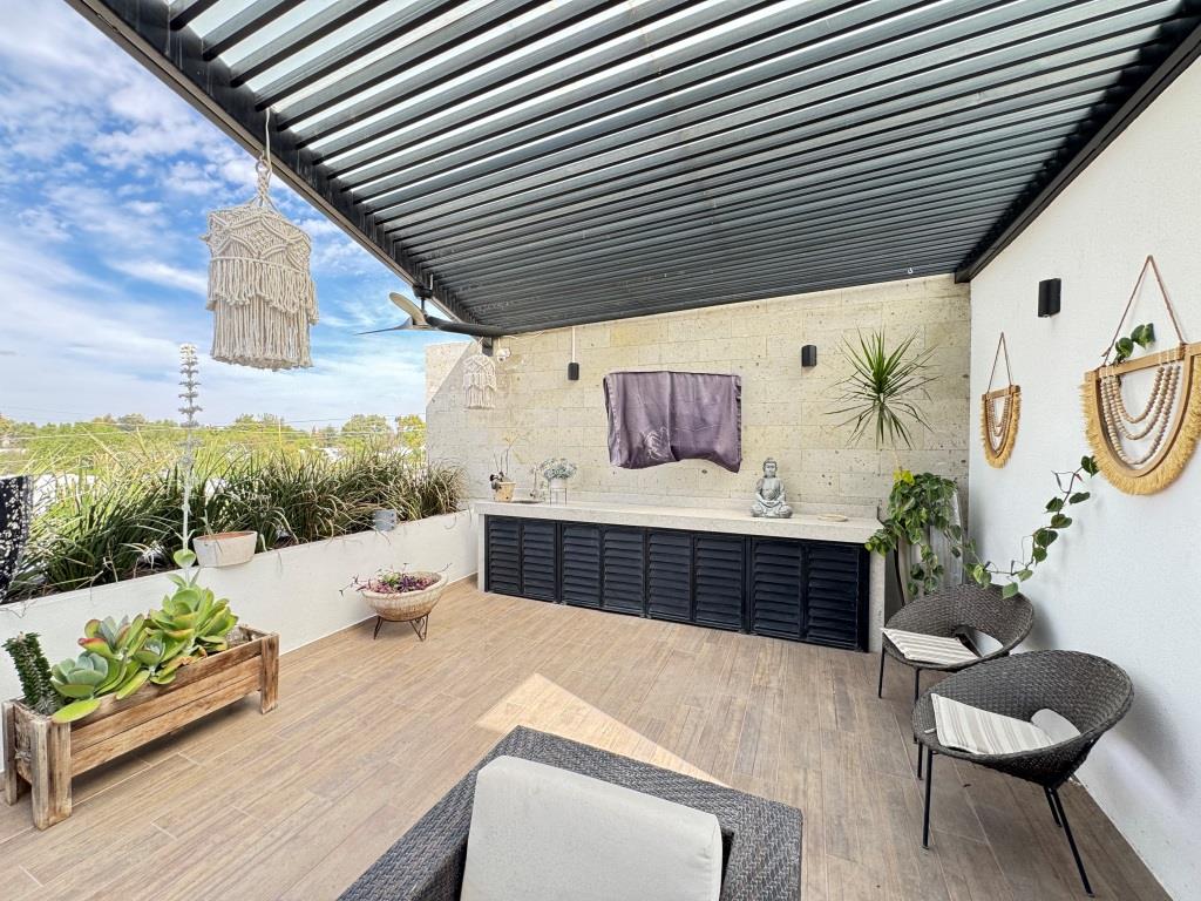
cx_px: 600
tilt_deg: -0.7
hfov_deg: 102.1
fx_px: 486
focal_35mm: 14
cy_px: 450
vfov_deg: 85.7
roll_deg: +0.0
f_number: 2.2
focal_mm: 2.22
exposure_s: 1/150
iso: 40
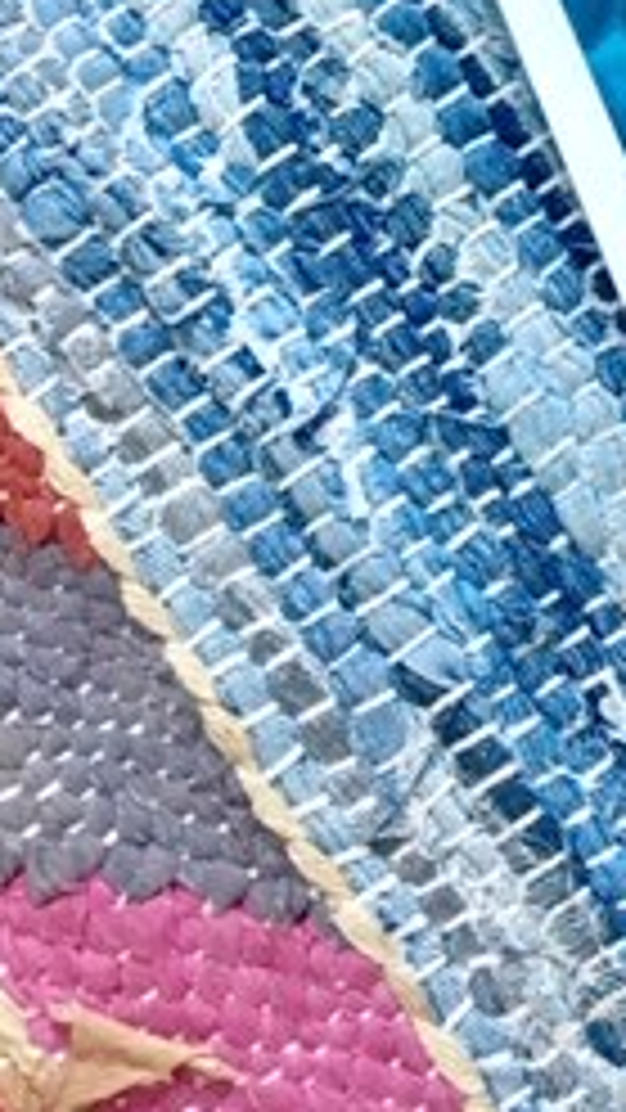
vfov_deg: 23.9
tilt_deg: -84.9
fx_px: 2419
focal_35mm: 82
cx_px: 1036
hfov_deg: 13.6
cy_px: -167
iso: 160
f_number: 2.2
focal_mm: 4.15
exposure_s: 1/33
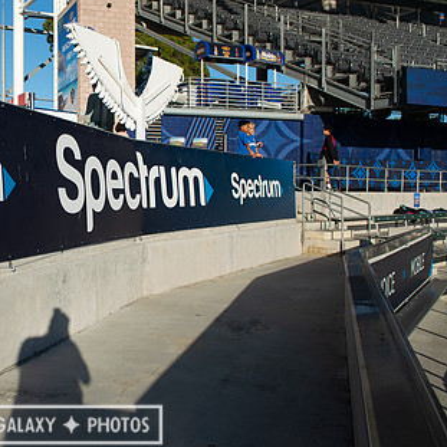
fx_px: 555
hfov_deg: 41.1
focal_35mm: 38
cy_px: 209
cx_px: 60
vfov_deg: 43.8
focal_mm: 24
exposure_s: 1/2000
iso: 200
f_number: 4.5
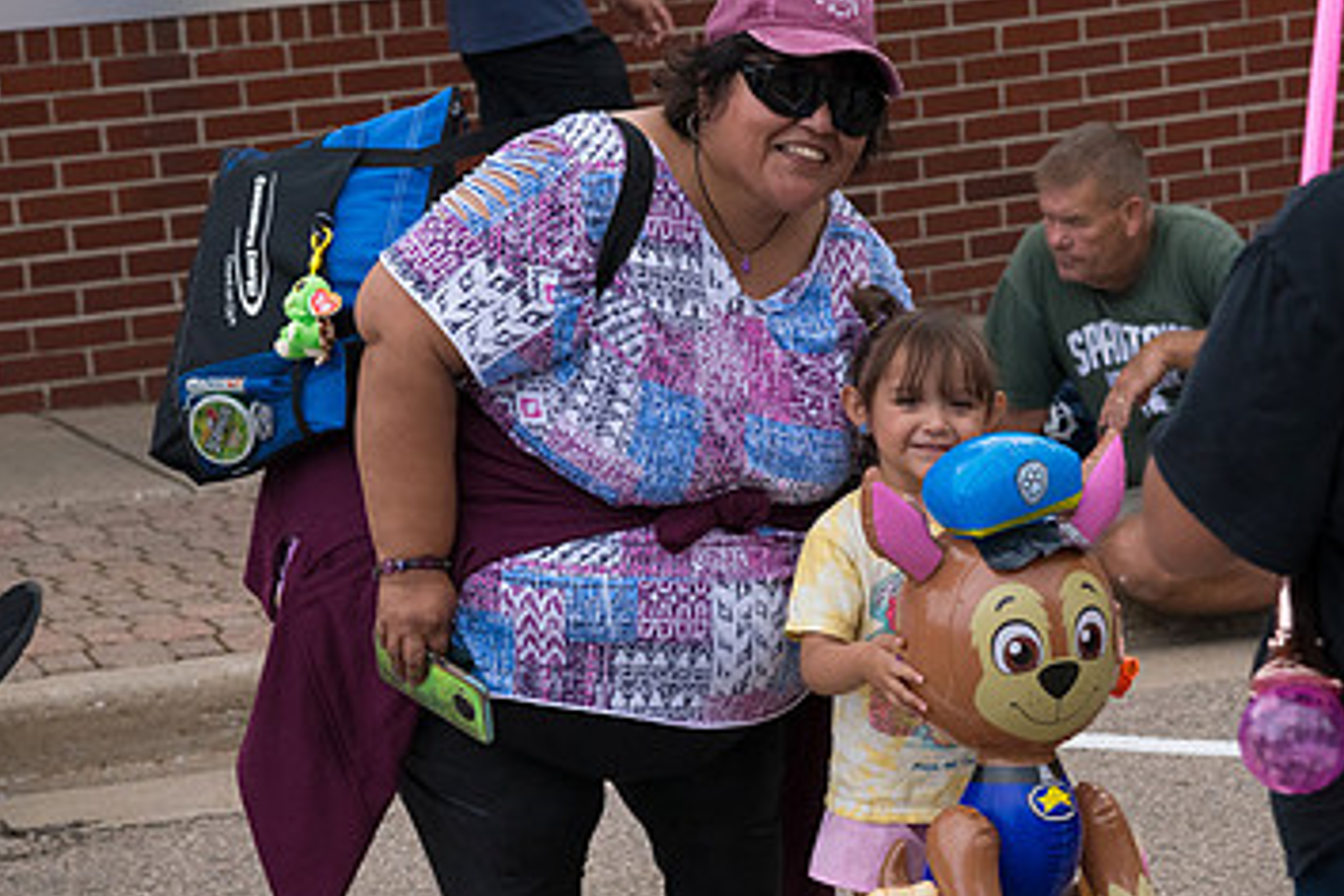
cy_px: 609
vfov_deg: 9.7
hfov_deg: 14.5
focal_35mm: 141
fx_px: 5264
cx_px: 812
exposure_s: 1/2000
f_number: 6.3
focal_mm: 86
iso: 2200
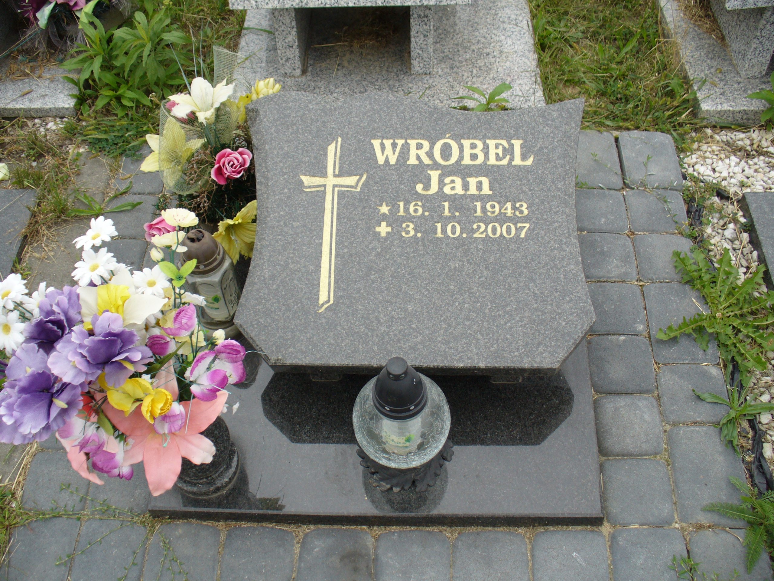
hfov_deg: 50.1
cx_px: 387
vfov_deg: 38.7
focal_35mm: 37
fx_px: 827
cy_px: 290
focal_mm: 6.1
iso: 80
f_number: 2.8
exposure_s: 1/250
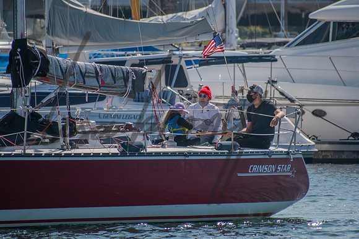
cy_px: 119
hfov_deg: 4.4
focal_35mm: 473
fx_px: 4720
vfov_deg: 2.9
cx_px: 185
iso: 100
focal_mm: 300
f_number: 6.3
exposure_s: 1/400
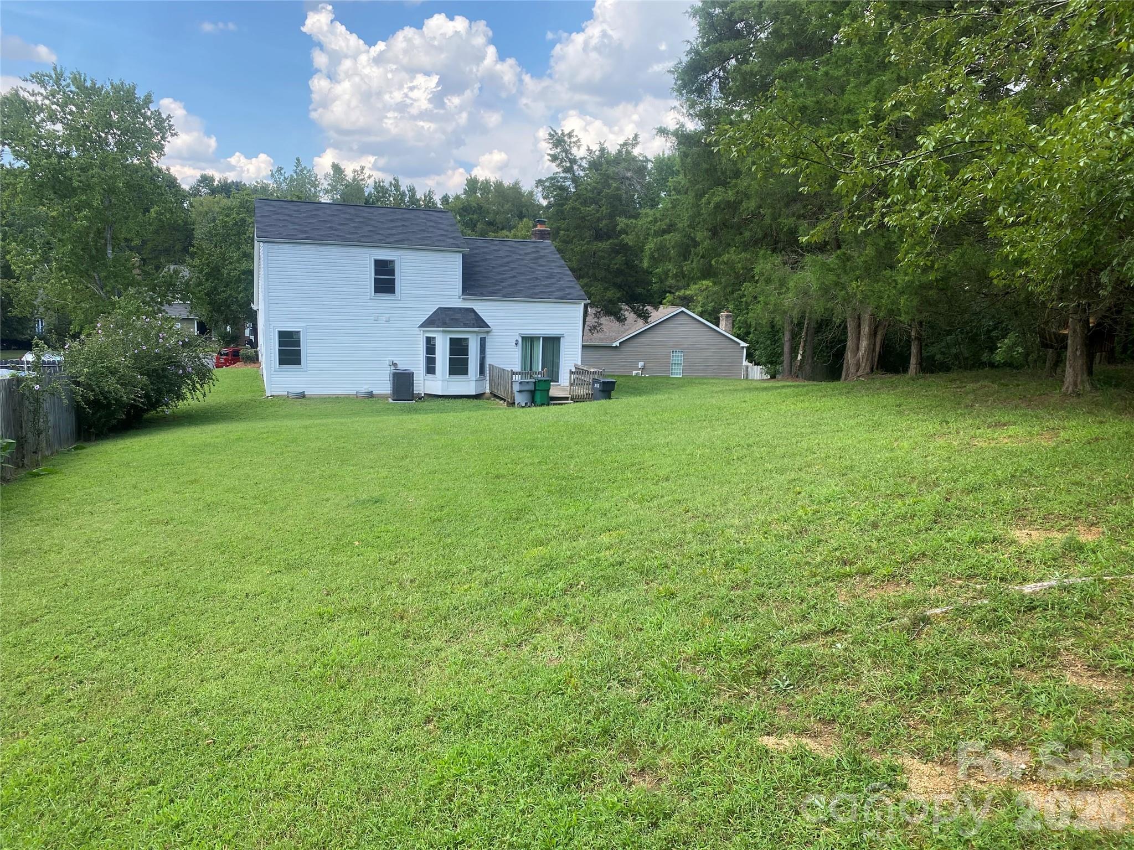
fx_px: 852
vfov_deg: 53.1
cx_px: 567
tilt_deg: -9.3
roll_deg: -1.8
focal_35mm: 26
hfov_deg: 67.3
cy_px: 425
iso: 32
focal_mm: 4.25
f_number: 1.8
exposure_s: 1/724
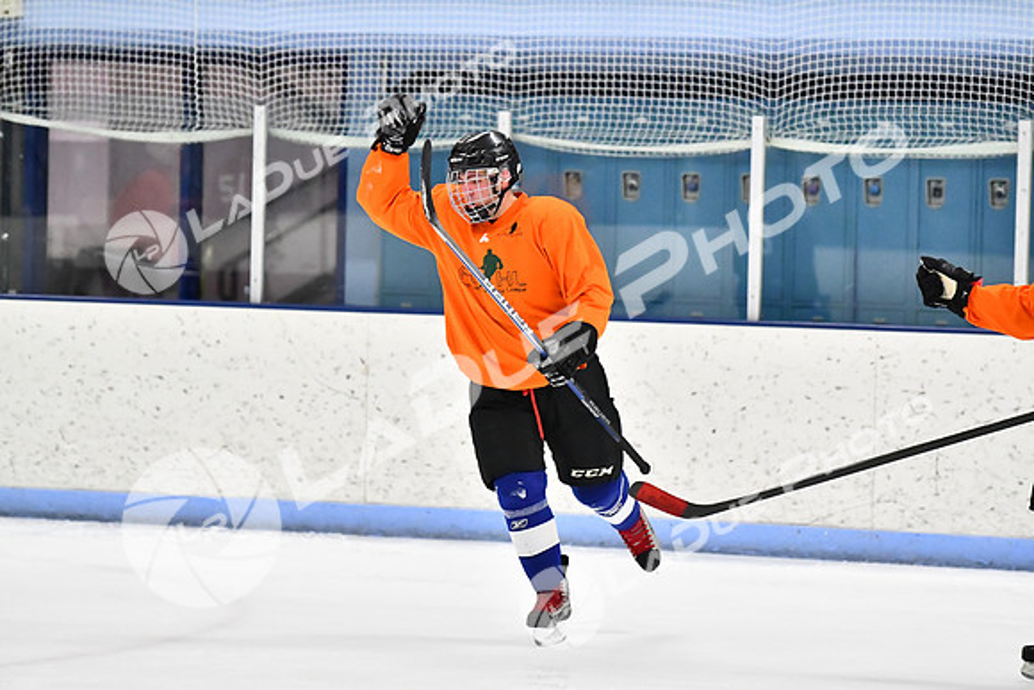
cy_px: 345
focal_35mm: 225
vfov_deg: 6.1
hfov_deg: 9.1
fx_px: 6464
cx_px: 517
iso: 6400
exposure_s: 1/1250
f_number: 2.8
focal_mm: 150
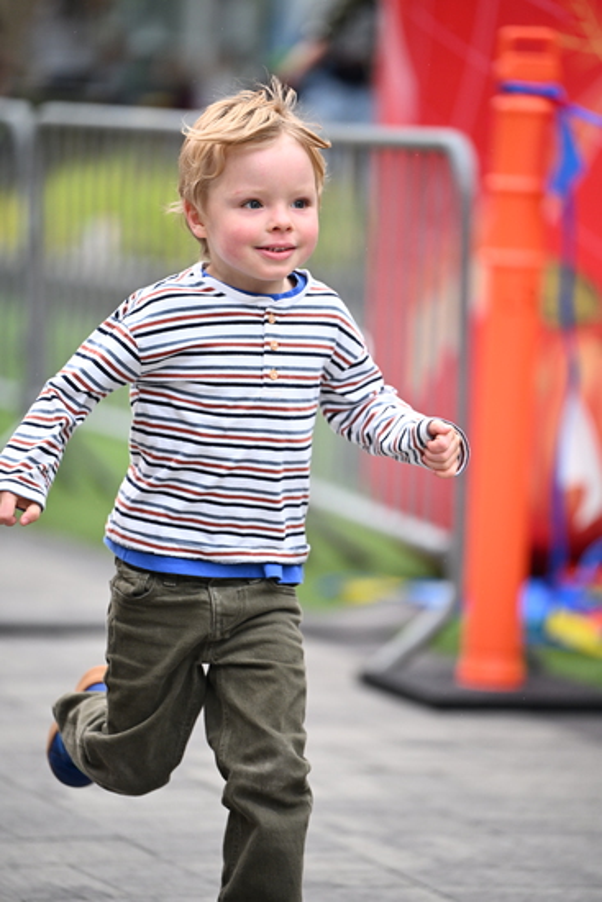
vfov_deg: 10.3
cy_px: 451
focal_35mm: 200
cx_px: 301
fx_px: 5013
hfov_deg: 6.9
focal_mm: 200
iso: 1250
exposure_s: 1/1600
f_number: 2.8
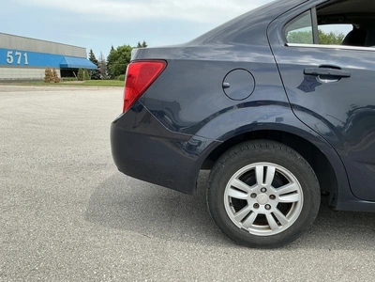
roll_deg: -1.7
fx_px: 303
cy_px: 141
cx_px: 188
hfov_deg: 63.4
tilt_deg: -8.2
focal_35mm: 28
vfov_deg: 49.7
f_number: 1.8
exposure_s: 1/1121
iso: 25
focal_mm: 3
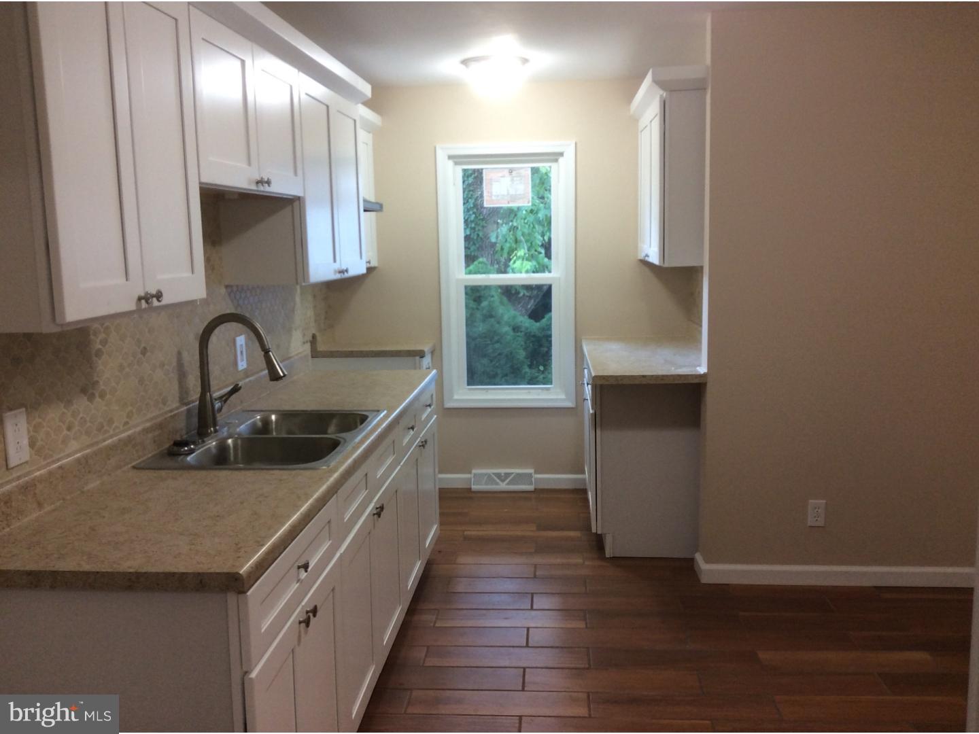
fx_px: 905
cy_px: 367
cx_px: 490
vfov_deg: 44.2
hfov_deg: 56.8
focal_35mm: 32
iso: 50
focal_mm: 3.3
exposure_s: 1/24
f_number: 2.4
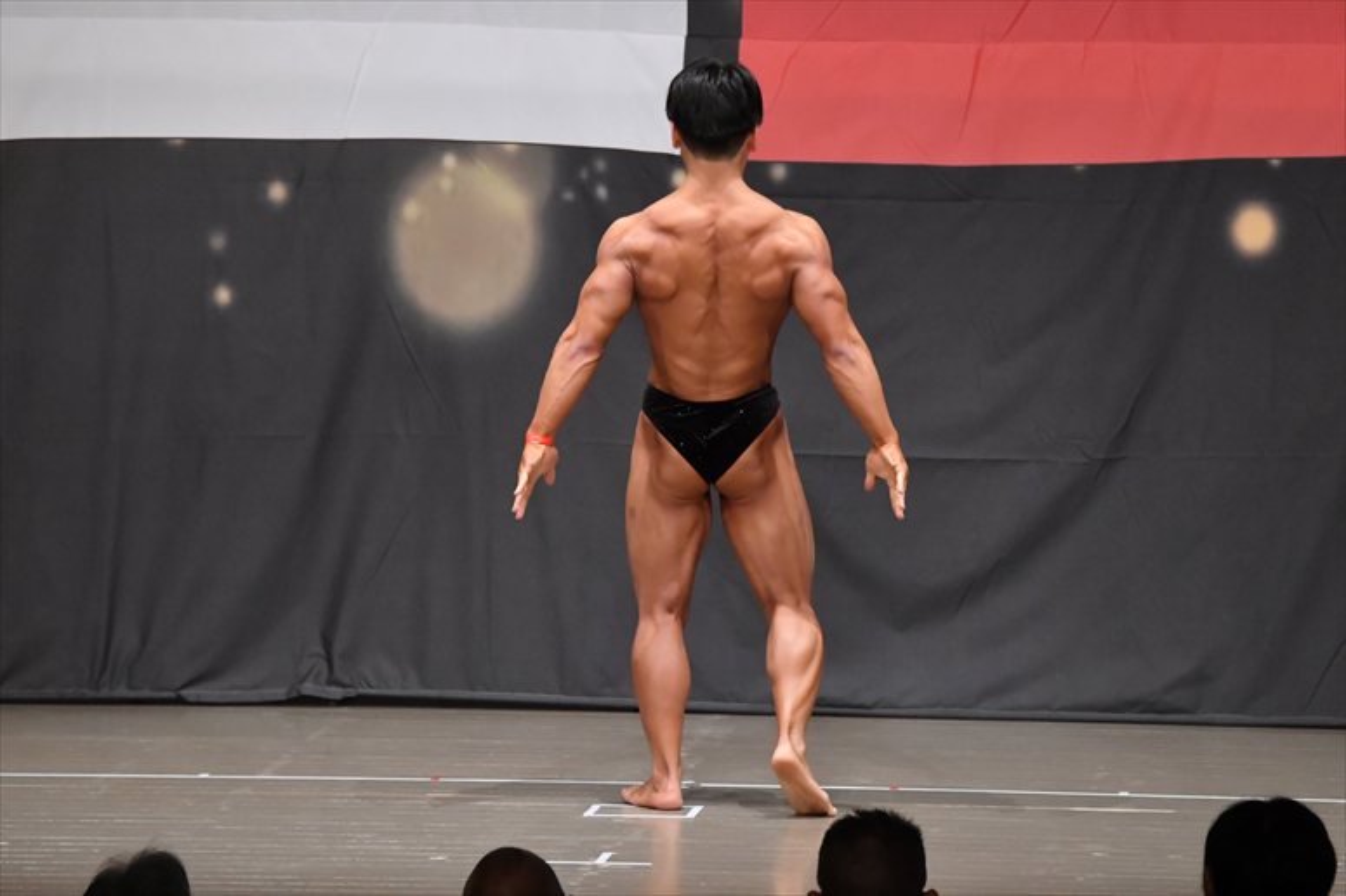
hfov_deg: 9.2
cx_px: 673
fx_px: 8409
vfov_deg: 6.1
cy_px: 448
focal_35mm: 225
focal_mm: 150
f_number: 5.6
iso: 6400
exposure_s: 1/400
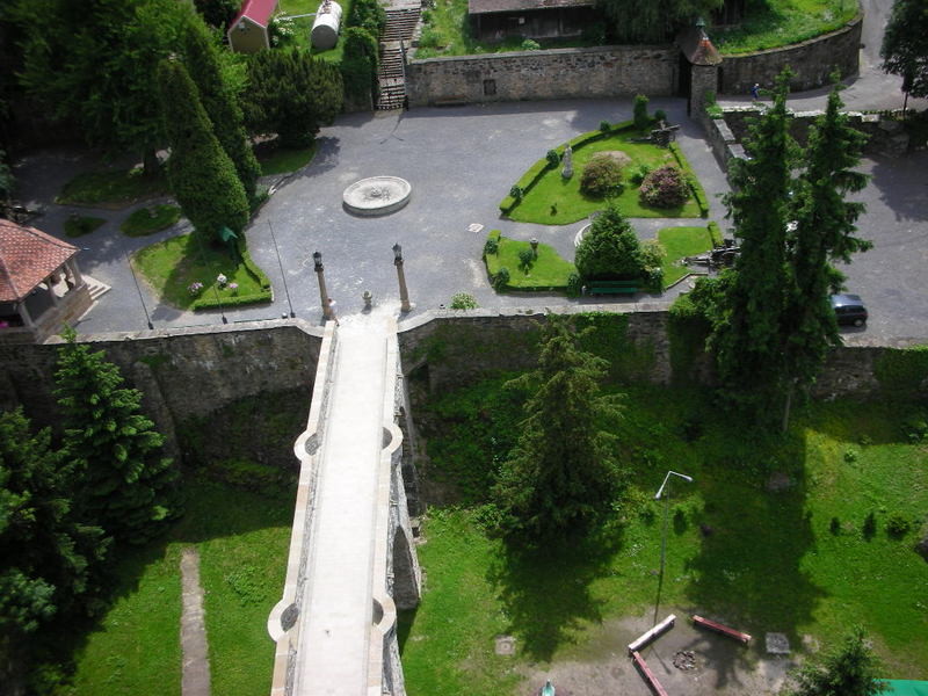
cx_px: 464
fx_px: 938
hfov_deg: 52.6
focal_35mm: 35
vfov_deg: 40.7
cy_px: 348
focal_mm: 5.8
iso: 50
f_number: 8.5
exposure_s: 1/86.4
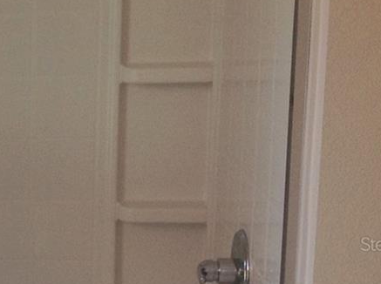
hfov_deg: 14.1
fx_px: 1406
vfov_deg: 11.5
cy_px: 244
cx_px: -255
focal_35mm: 128
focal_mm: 4.28
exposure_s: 1/158
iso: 50
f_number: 2.4
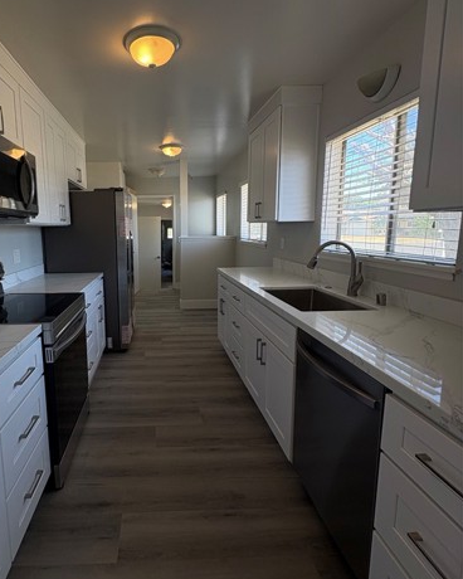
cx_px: 162
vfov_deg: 83.2
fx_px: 325
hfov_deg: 69.2
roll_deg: +1.2
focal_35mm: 19
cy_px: 276
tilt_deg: -7.9
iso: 64
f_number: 2.2
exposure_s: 1/120
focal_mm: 2.22
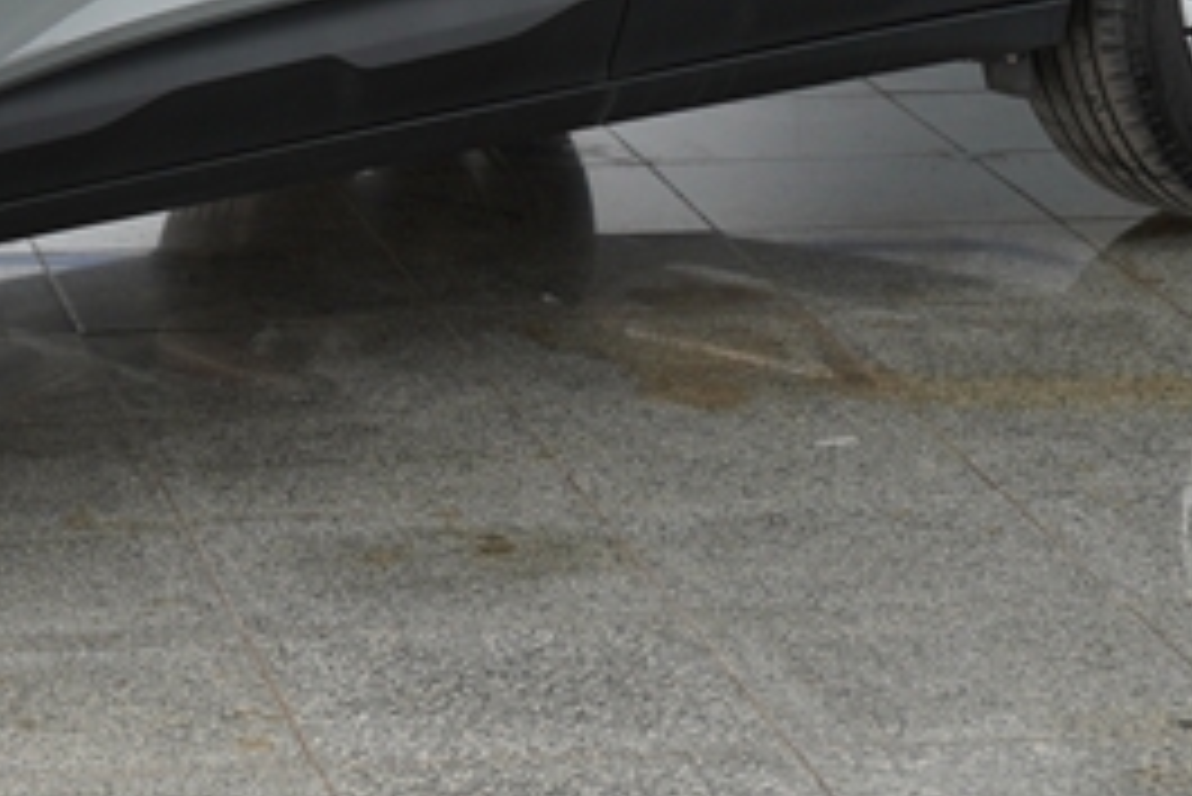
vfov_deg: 7.5
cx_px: -144
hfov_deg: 11.2
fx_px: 5961
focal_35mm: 180
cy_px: -376
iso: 200
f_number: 3.5
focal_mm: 31
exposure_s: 1/80
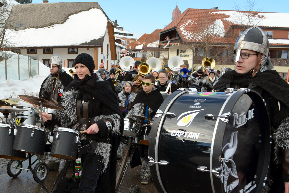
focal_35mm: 33
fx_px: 265
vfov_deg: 40.0
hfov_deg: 57.2
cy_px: 96
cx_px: 144
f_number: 7.1
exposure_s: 1/200
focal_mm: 22
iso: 100
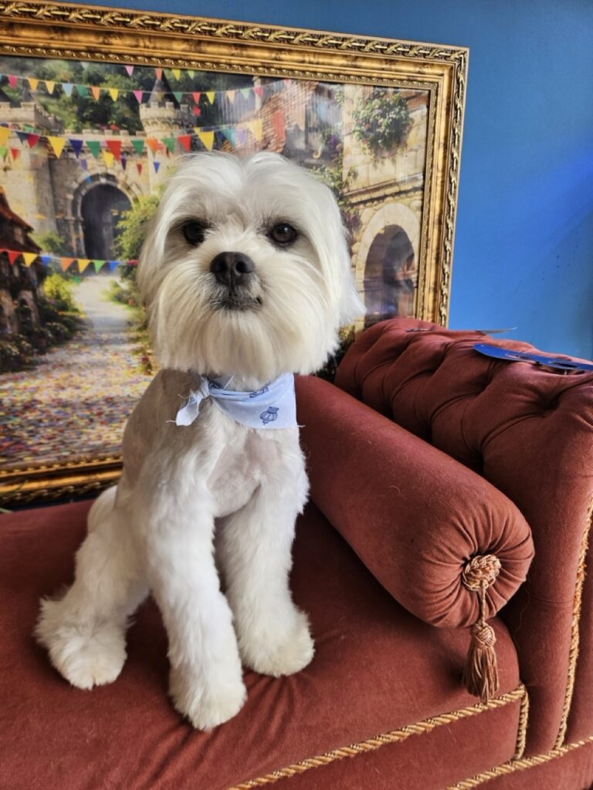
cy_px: 395
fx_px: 525
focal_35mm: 23
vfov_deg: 73.9
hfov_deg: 58.9
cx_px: 296
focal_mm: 5.4
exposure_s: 1/120
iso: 32
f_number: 1.8
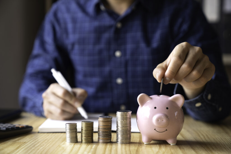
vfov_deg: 19.5
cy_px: 77
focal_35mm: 70
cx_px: 116
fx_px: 449
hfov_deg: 28.8
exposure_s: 1/160
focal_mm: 70
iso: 160
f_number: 3.2
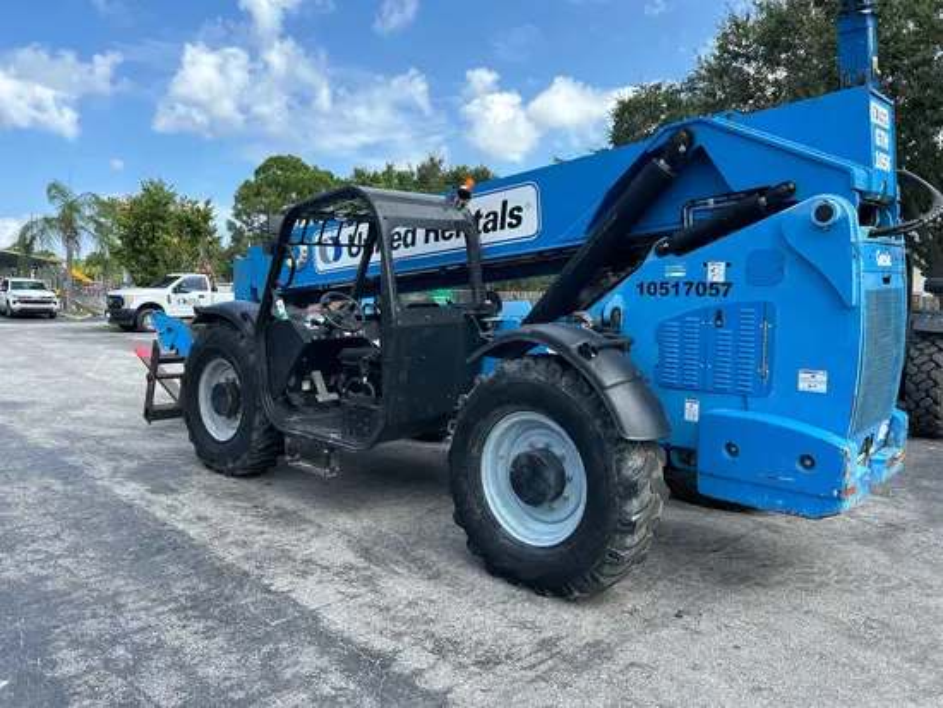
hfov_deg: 67.3
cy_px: 354
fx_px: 709
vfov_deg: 53.1
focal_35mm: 26
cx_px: 472
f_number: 1.5
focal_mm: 5.7
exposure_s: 1/1511
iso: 50
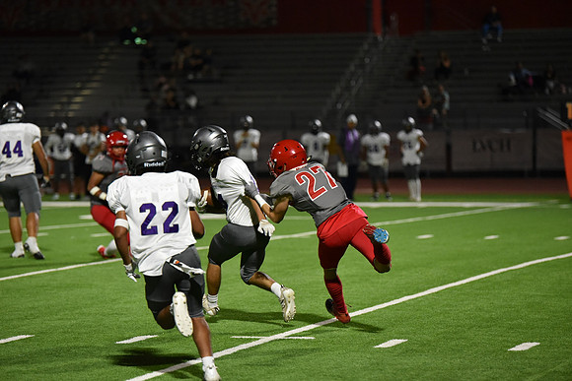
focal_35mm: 170
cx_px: 286
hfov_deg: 12.1
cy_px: 190
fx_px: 2702
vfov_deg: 8.1
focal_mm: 170
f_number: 2.8
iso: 5600
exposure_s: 1/1000
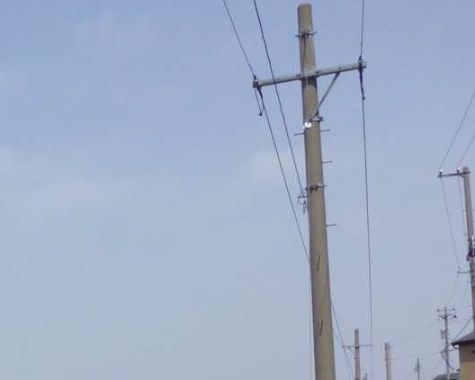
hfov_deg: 23.6
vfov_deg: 20.3
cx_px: -145
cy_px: 446
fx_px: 998
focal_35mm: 71
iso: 100
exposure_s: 1/1300
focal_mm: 4.3
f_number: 4
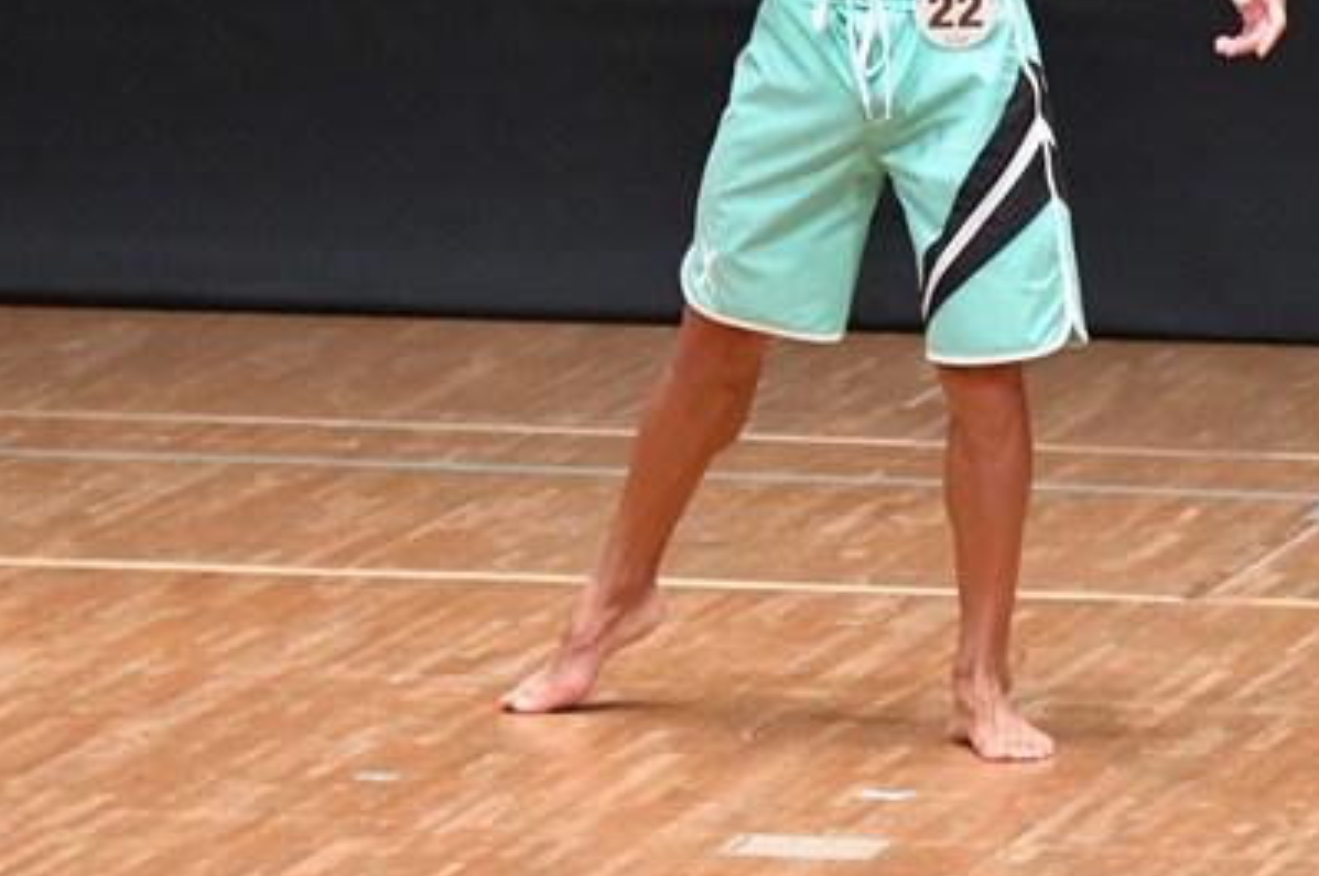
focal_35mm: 554
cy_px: 99
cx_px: 821
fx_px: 20273
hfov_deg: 3.7
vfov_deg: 2.5
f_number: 5.6
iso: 8000
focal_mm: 190
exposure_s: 1/400
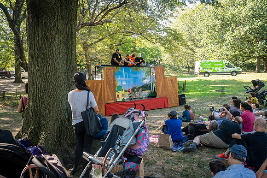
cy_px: 89
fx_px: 231
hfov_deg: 60.1
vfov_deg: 42.1
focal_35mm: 31
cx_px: 134
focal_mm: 31
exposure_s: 1/400
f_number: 4.5
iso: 1000
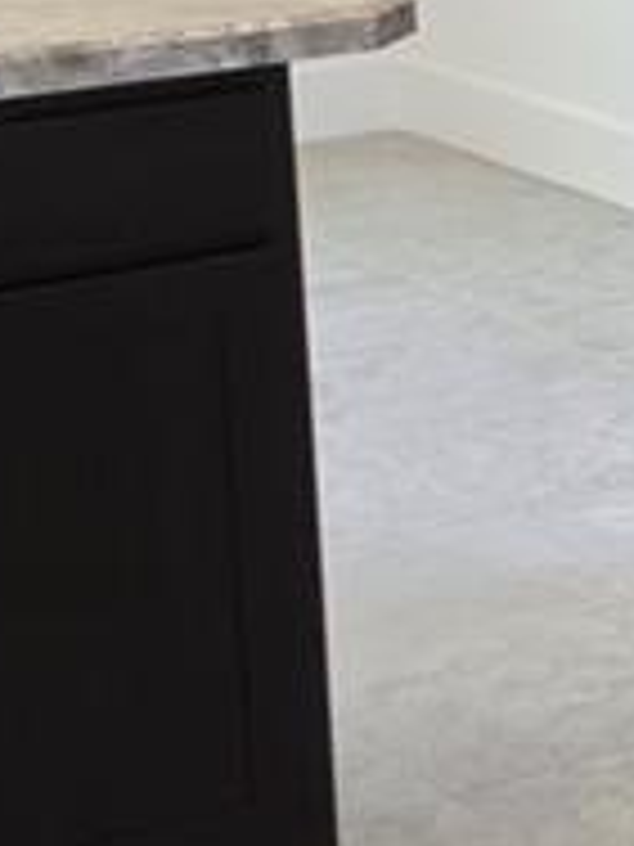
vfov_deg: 13.2
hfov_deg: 8.5
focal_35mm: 147
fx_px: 3590
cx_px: 1884
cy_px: -86
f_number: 1.4
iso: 100
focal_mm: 6.5
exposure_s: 1/120
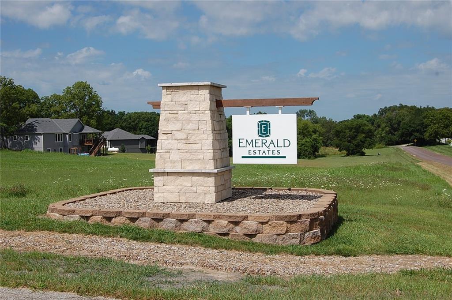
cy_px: 150
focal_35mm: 46
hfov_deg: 42.4
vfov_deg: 28.9
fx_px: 583
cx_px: 226
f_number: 11
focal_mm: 31
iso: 200
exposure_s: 1/500
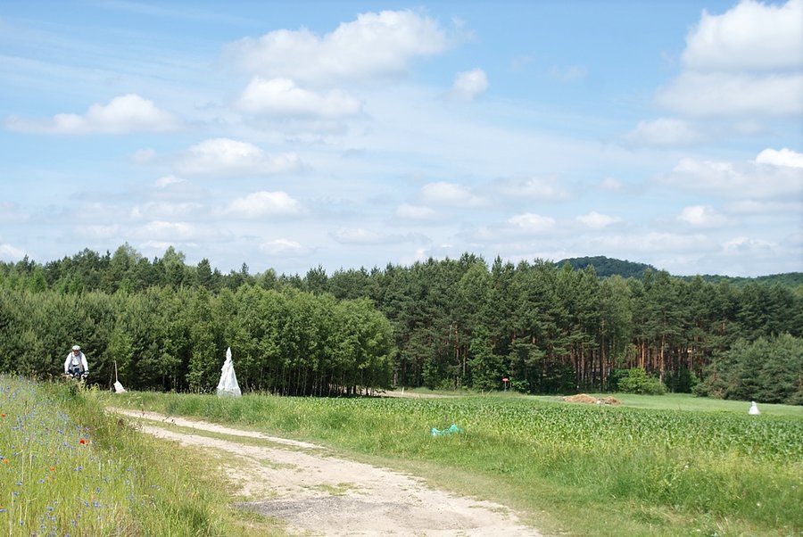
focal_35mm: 60
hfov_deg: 33.4
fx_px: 1340
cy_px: 268
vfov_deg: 22.7
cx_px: 402
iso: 100
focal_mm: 40
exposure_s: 1/500
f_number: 5.6
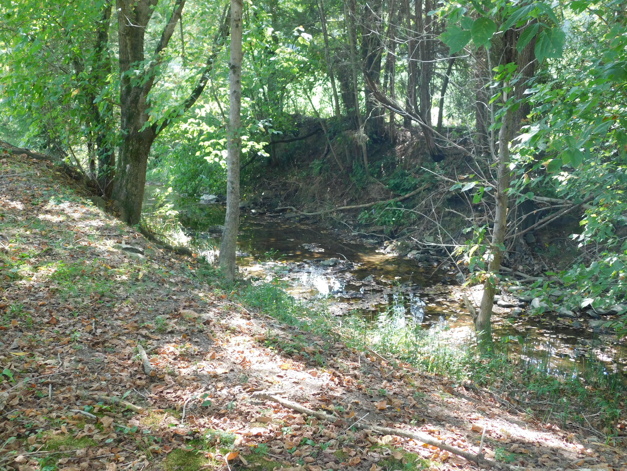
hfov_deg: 42.1
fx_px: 815
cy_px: 236
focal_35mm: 45
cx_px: 314
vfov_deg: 32.2
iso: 125
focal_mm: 8
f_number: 3.7
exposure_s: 1/40
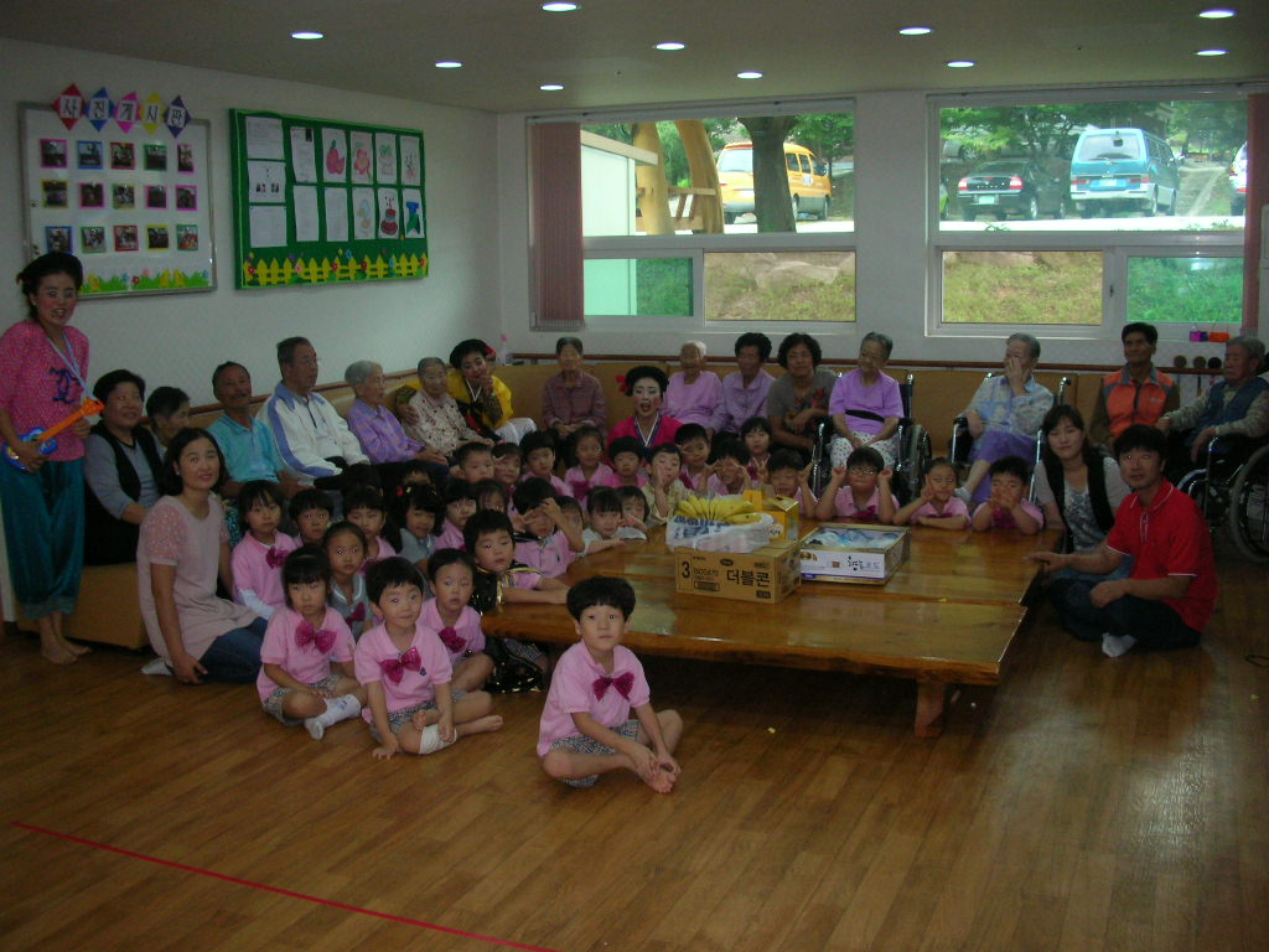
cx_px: 634
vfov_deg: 40.7
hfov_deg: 52.6
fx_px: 1283
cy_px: 476
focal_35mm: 35
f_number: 3
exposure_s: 1/60.1
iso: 151
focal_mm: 5.8
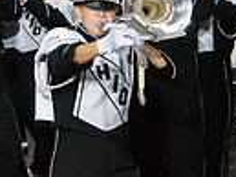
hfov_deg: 10.8
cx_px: -174
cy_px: -21
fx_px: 1181
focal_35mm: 173
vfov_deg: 8.5
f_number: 2.8
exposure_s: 1/4000
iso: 10000
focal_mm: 40
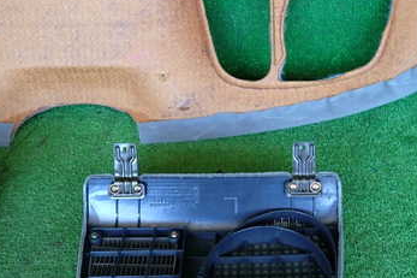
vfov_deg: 29.8
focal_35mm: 45
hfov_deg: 43.4
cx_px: 250
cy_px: 118
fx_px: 521
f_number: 2
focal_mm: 4.5
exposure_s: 1/100
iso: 200
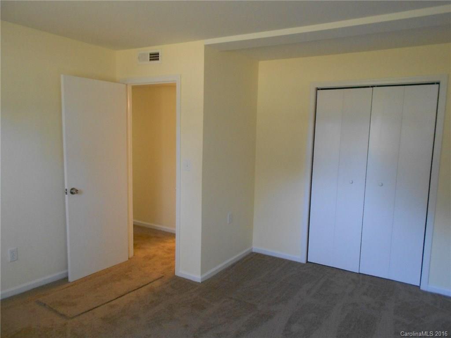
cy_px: 169
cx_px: 226
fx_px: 339
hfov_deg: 67.3
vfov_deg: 53.1
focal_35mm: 26
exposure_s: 1/30
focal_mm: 4.6
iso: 400
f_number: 3.2
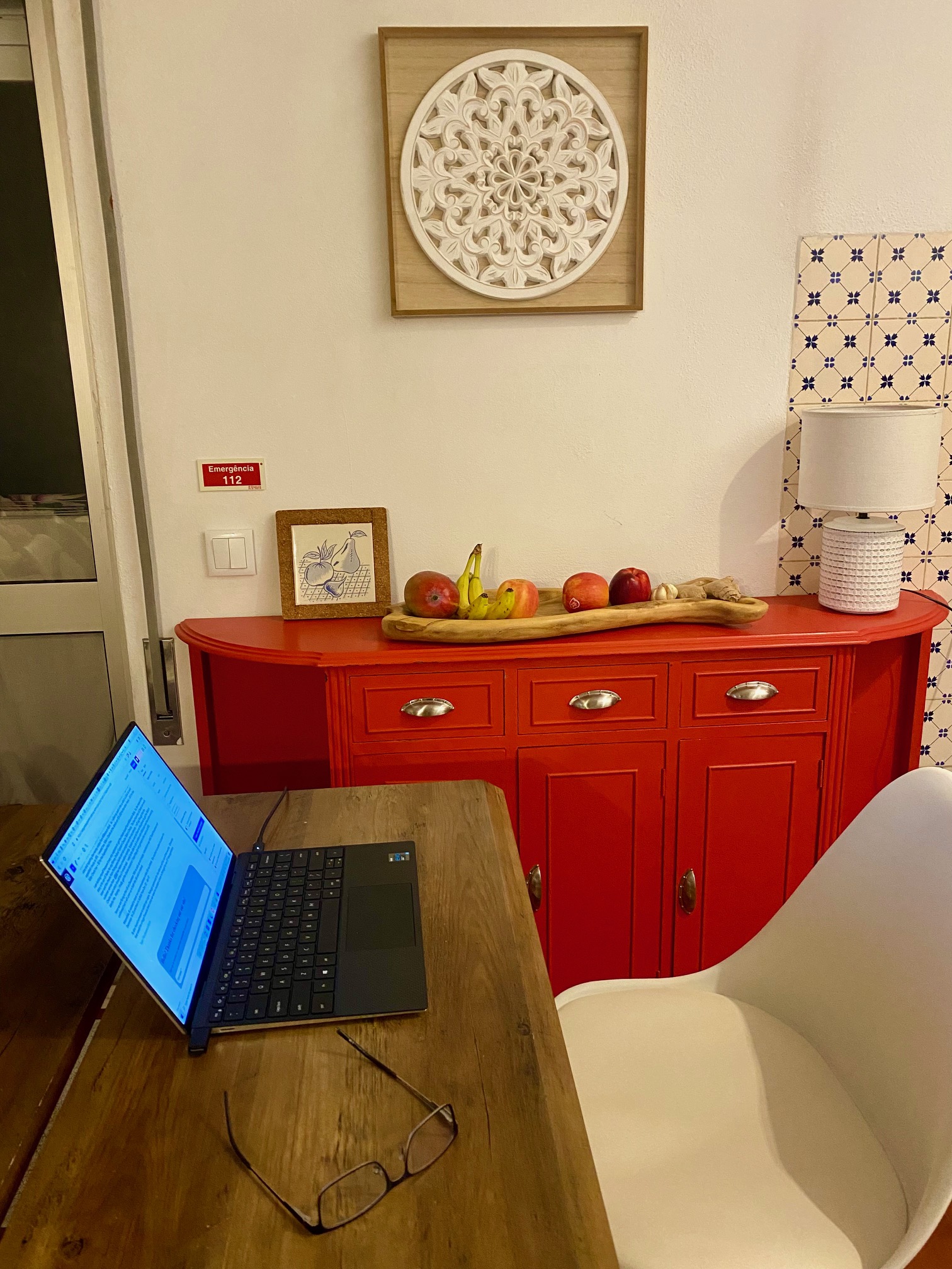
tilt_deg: -15.3
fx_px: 953
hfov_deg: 53.1
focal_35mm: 26
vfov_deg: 67.3
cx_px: 476
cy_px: 634
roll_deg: +1.7
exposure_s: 1/50
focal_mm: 4.25
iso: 400
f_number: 1.8
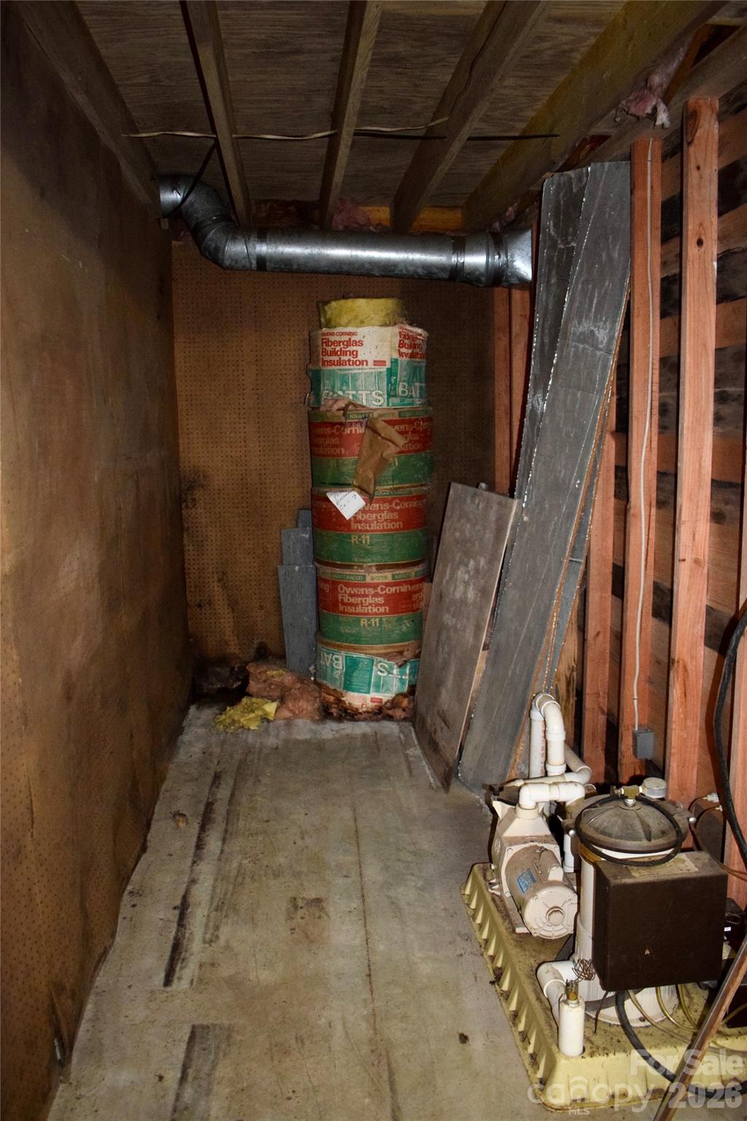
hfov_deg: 47.9
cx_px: 374
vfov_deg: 67.4
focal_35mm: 27
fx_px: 840
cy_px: 560
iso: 3200
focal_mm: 18
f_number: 3.5
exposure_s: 1/60
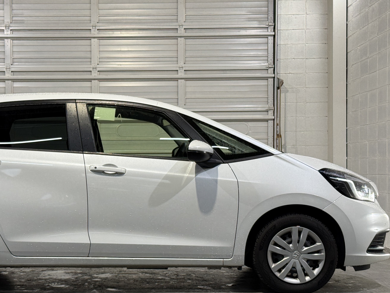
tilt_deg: -0.7
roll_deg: +0.3
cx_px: 131
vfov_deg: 19.9
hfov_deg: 26.2
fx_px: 834
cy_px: 183
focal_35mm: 74
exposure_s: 1/60
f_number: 1.78
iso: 64
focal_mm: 6.76
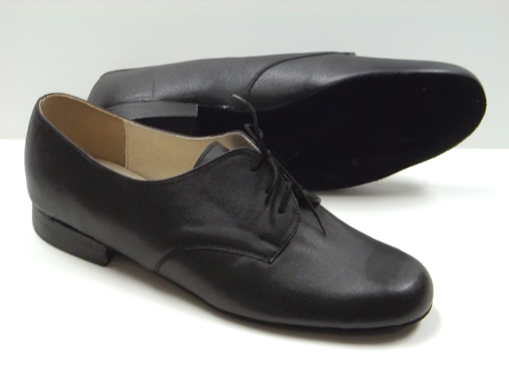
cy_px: 191
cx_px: 254
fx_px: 1265
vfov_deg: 17.2
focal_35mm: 86
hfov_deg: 22.8
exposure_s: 1/40
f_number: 4.5
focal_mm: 15.4
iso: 160
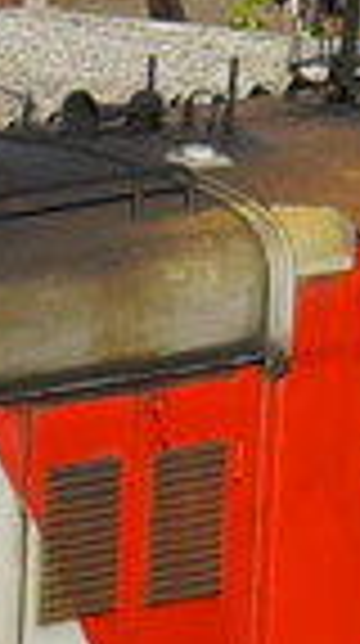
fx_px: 11264
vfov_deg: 3.3
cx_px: -1017
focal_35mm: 661
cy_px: 509
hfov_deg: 1.8
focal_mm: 40
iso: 200
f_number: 7.1
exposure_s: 1/1000
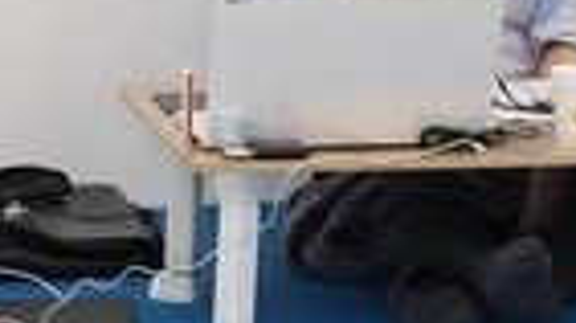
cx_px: 560
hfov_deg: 8.9
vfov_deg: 5.0
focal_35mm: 242
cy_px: -88
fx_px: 3693
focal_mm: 56
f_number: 5
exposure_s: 1/125
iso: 1600
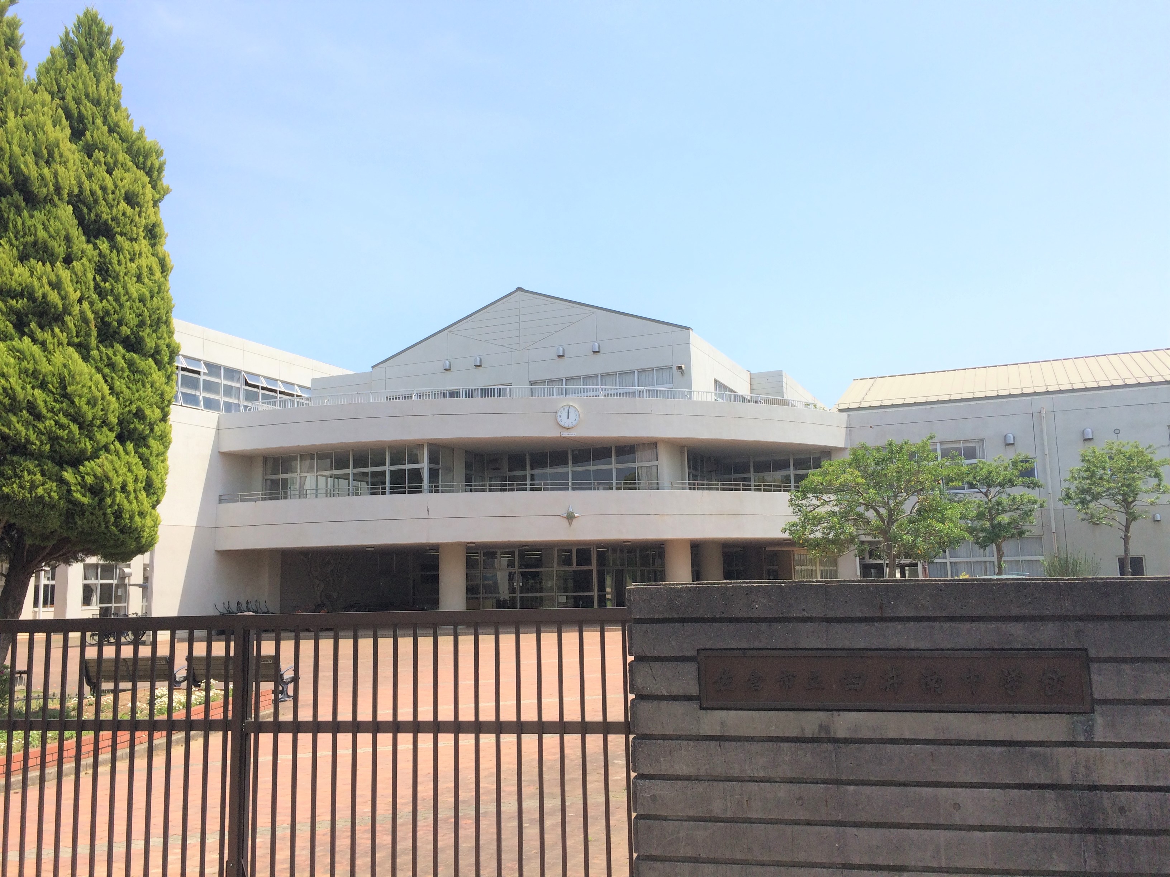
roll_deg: +1.7
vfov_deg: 48.2
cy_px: 438
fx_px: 980
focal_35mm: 29
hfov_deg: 61.7
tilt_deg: +5.4
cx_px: 585
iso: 32
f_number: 2.2
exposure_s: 1/2053
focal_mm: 4.15
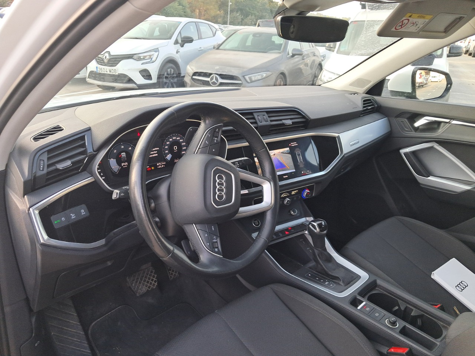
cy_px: 178
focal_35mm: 27
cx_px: 238
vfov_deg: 51.4
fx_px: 370
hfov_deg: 65.3
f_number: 1.8
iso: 50
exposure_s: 1/50
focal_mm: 4
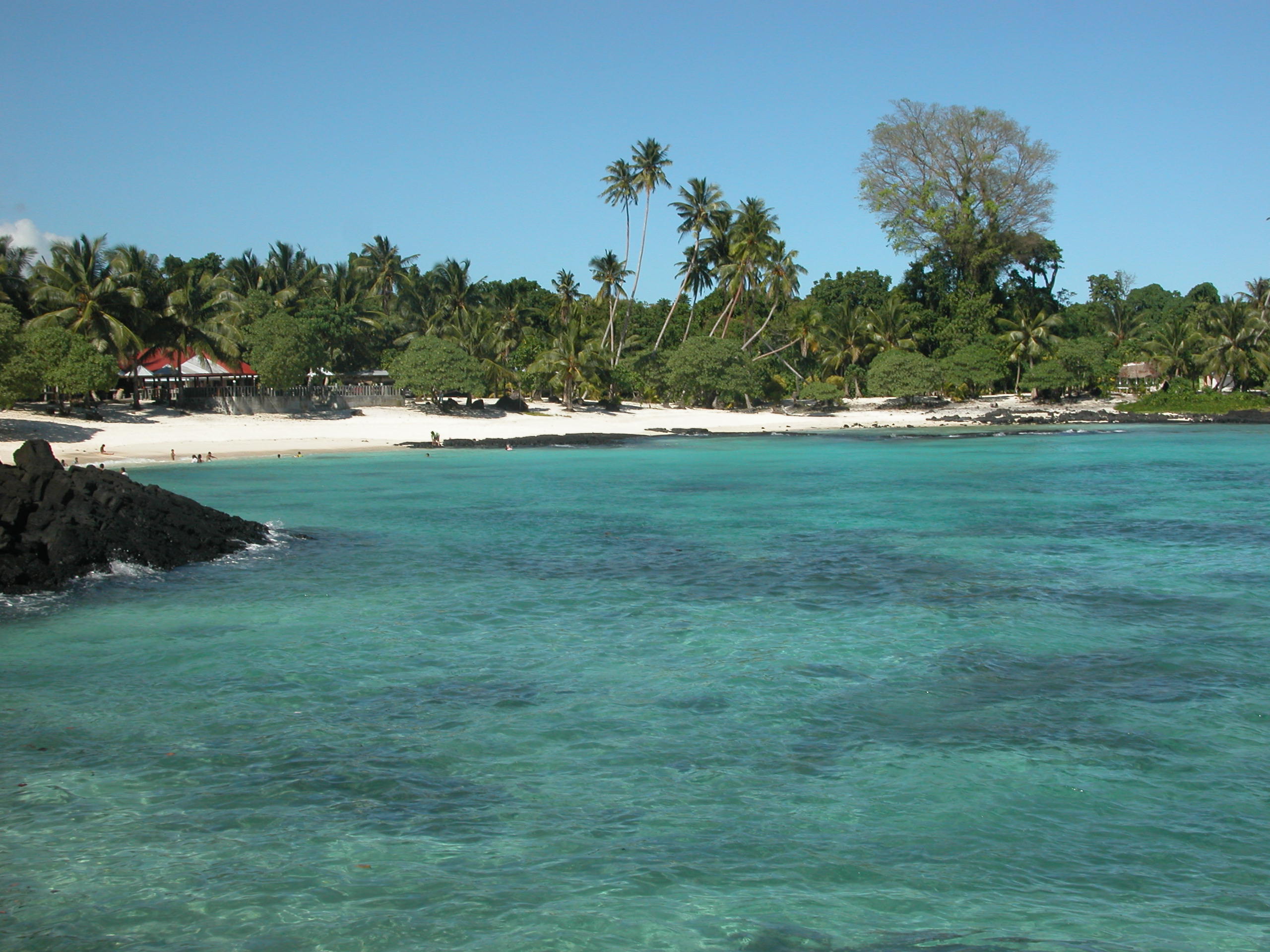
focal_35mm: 54
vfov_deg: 27.0
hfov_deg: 35.5
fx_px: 1981
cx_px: 635
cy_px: 476
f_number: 6.2
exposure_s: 1/518
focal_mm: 13.7
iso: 100
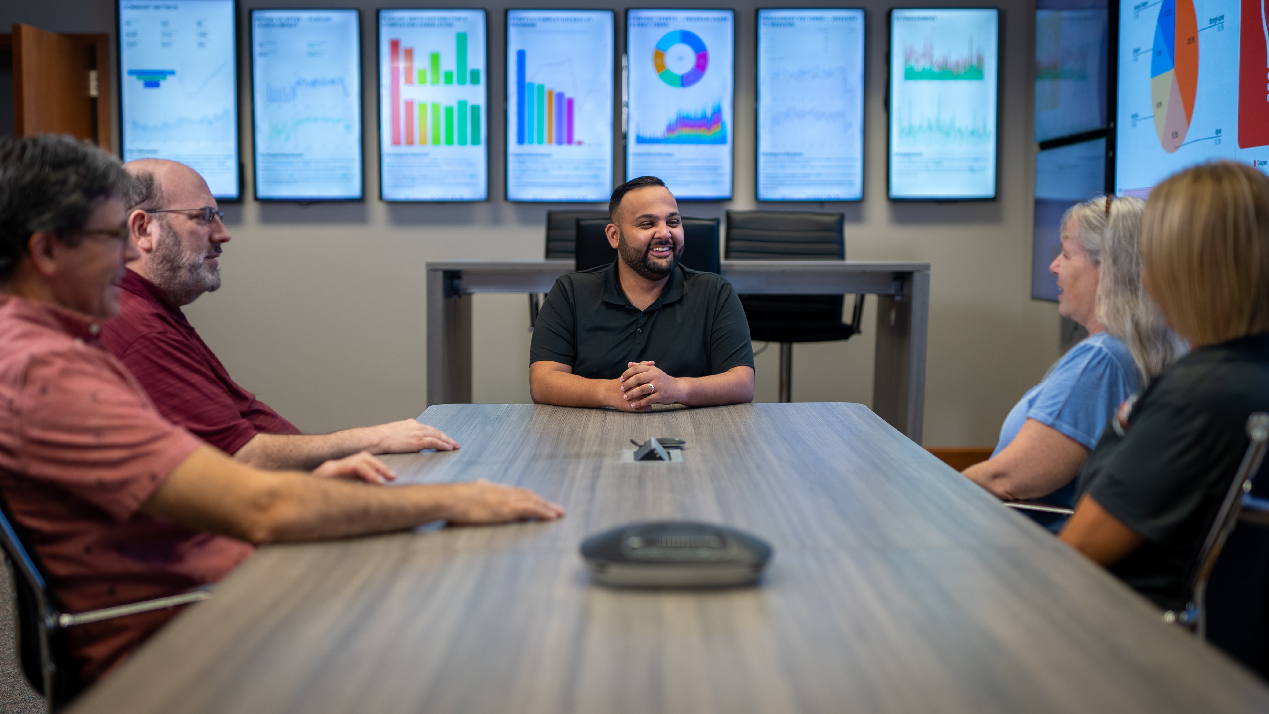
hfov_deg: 38.8
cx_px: 633
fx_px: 1800
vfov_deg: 22.4
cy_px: 362
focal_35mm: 54
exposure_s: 1/60
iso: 125
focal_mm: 50
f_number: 1.8
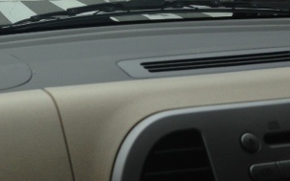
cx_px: 3
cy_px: -15
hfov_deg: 26.4
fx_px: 585
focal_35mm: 74
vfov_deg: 17.1
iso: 50
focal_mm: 4.13
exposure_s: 1/834
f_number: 2.4
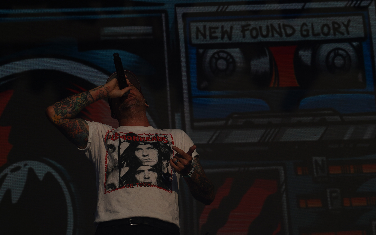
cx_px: 183
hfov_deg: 18.4
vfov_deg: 11.6
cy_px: 123
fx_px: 1158
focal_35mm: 113
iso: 100
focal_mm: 105
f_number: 8
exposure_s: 1/2000
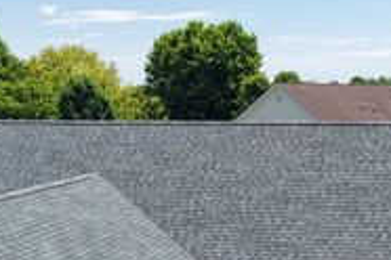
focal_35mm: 67
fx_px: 728
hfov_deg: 30.0
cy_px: 345
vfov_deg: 18.7
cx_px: 242
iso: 210
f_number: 1.8
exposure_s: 1/3200
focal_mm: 8.67
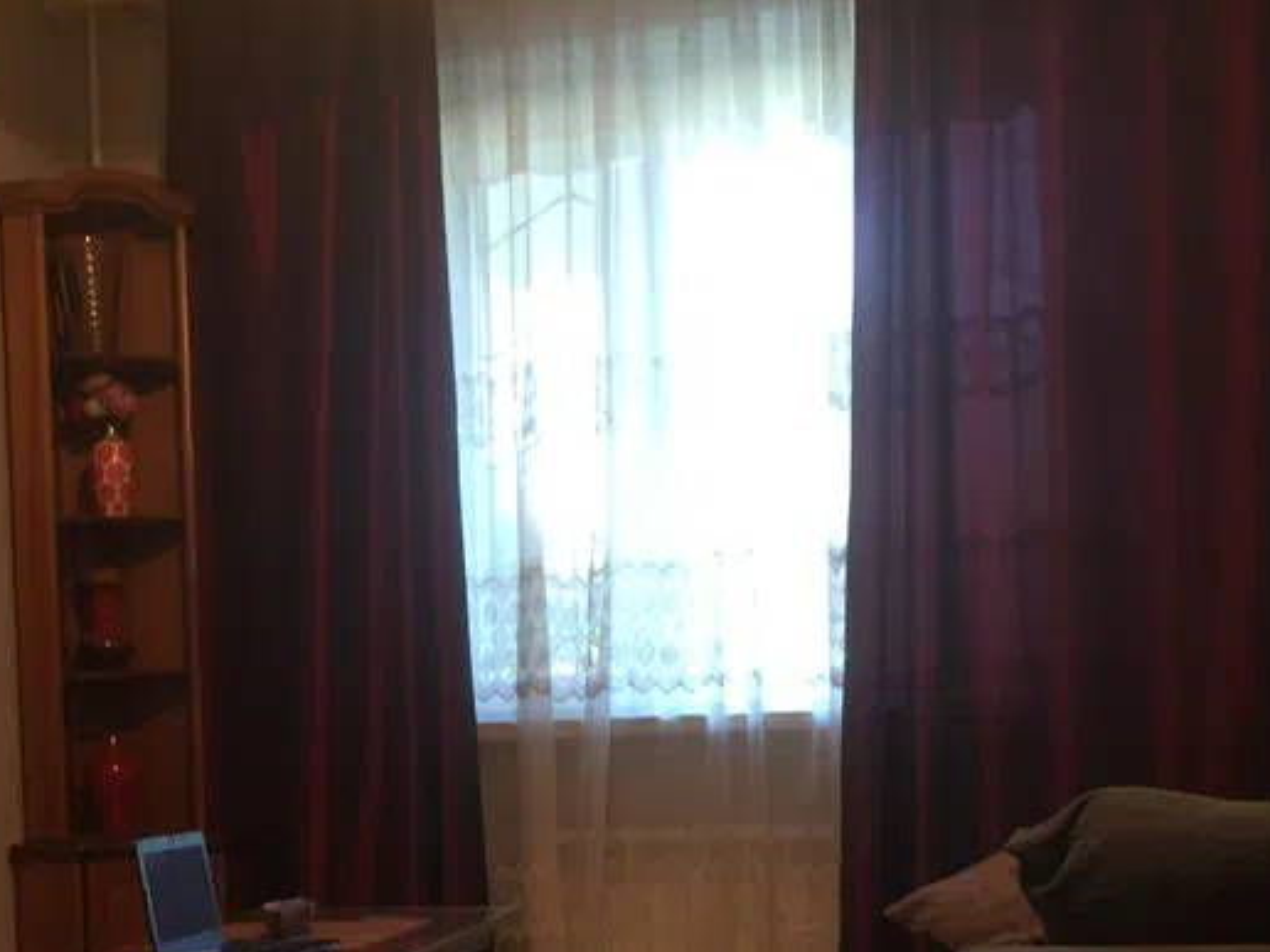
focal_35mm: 54
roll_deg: +2.5
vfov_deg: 26.2
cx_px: 241
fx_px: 1981
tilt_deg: -2.5
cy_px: 844
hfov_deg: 34.4
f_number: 2.2
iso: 160
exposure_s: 1/33
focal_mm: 4.15
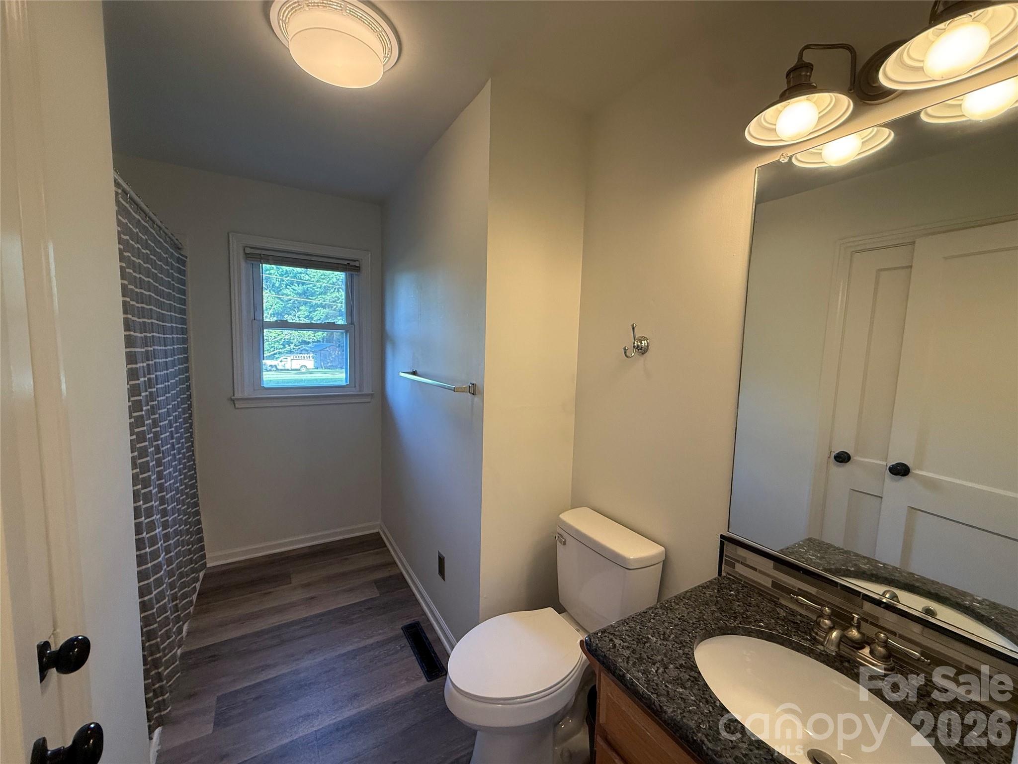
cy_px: 382
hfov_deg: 102.1
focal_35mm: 14
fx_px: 412
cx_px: 509
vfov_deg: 85.7
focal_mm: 2.22
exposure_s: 1/120
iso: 250
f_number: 2.2
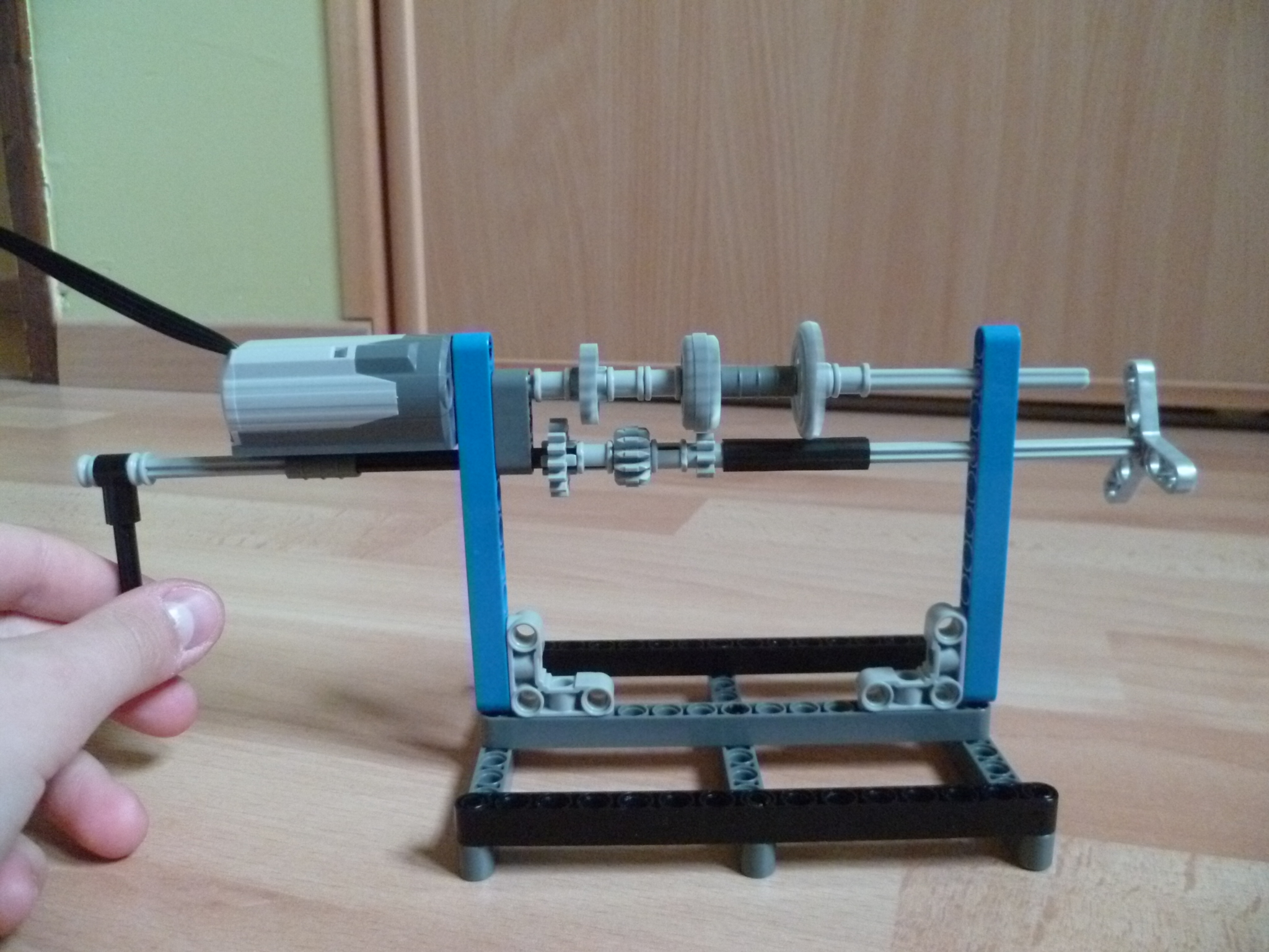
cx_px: 634
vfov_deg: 49.7
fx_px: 1026
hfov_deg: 63.4
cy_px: 476
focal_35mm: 28
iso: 800
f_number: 2.8
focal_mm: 5
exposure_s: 1/60
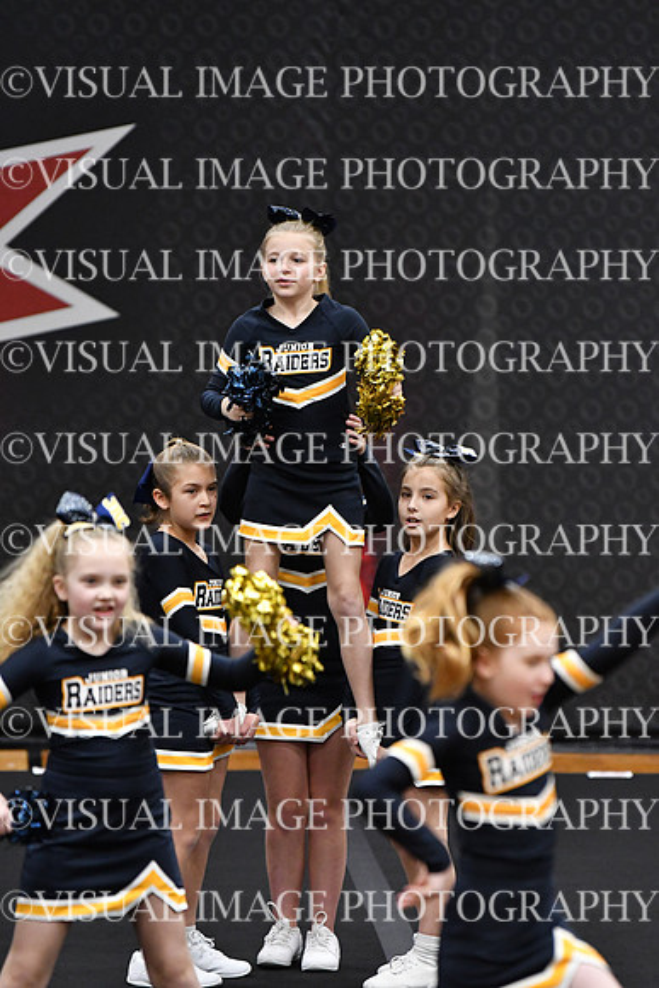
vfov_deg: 7.4
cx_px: 330
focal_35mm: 277
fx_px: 7601
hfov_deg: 5.0
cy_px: 494
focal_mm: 185
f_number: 2.8
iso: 5000
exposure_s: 1/800
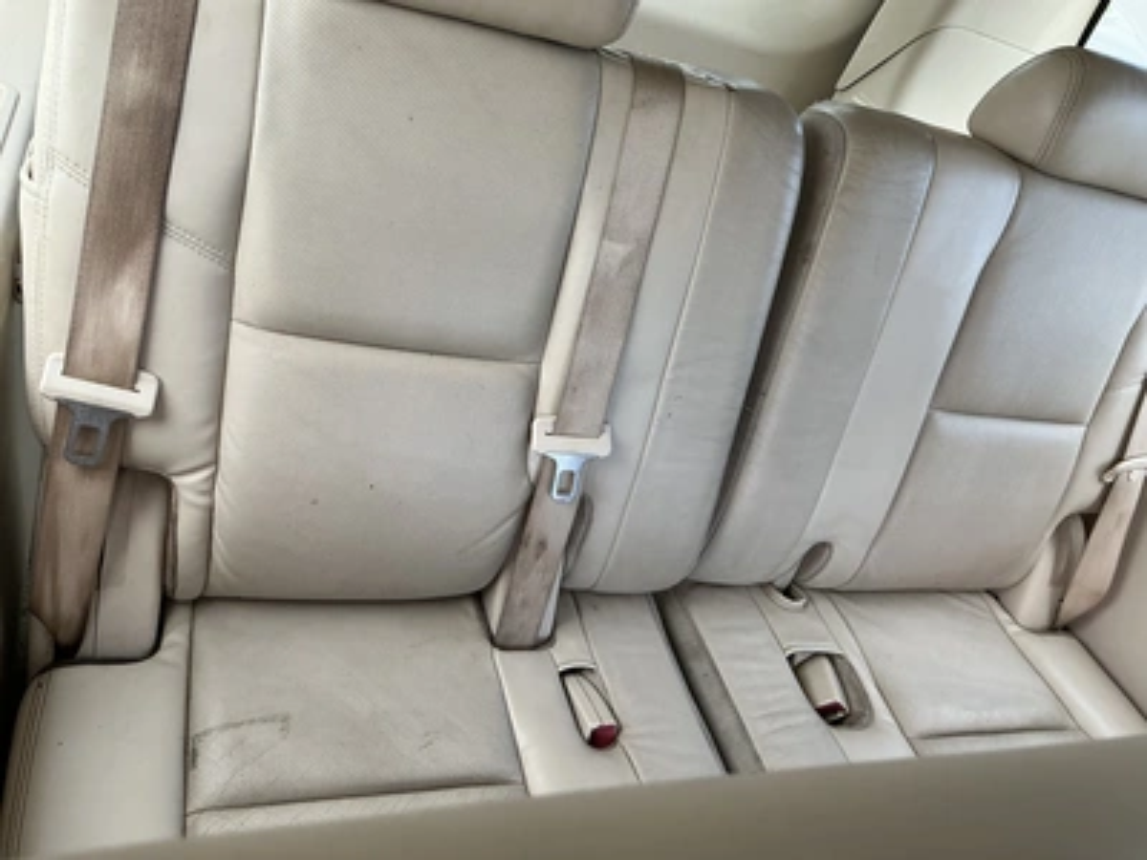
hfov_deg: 63.4
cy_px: 430
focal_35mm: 28
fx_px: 928
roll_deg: -24.8
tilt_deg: -37.4
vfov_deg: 49.7
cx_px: 574
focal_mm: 3
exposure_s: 1/122
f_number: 1.8
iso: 50
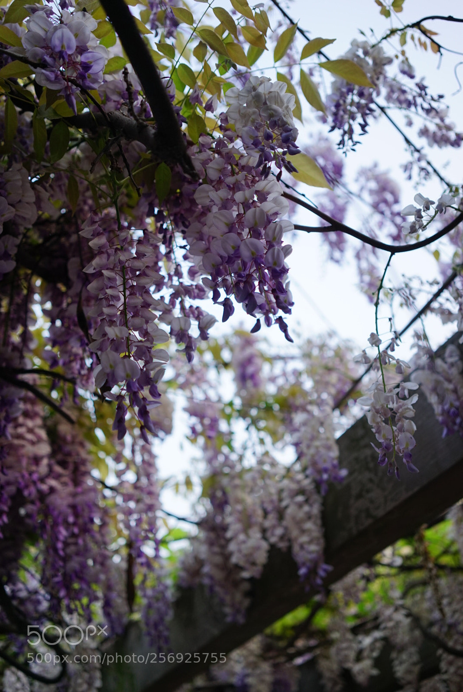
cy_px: 346
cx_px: 232
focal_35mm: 35
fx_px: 674
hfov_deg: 37.9
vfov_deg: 54.4
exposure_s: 1/80
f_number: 2.8
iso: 160
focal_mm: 35
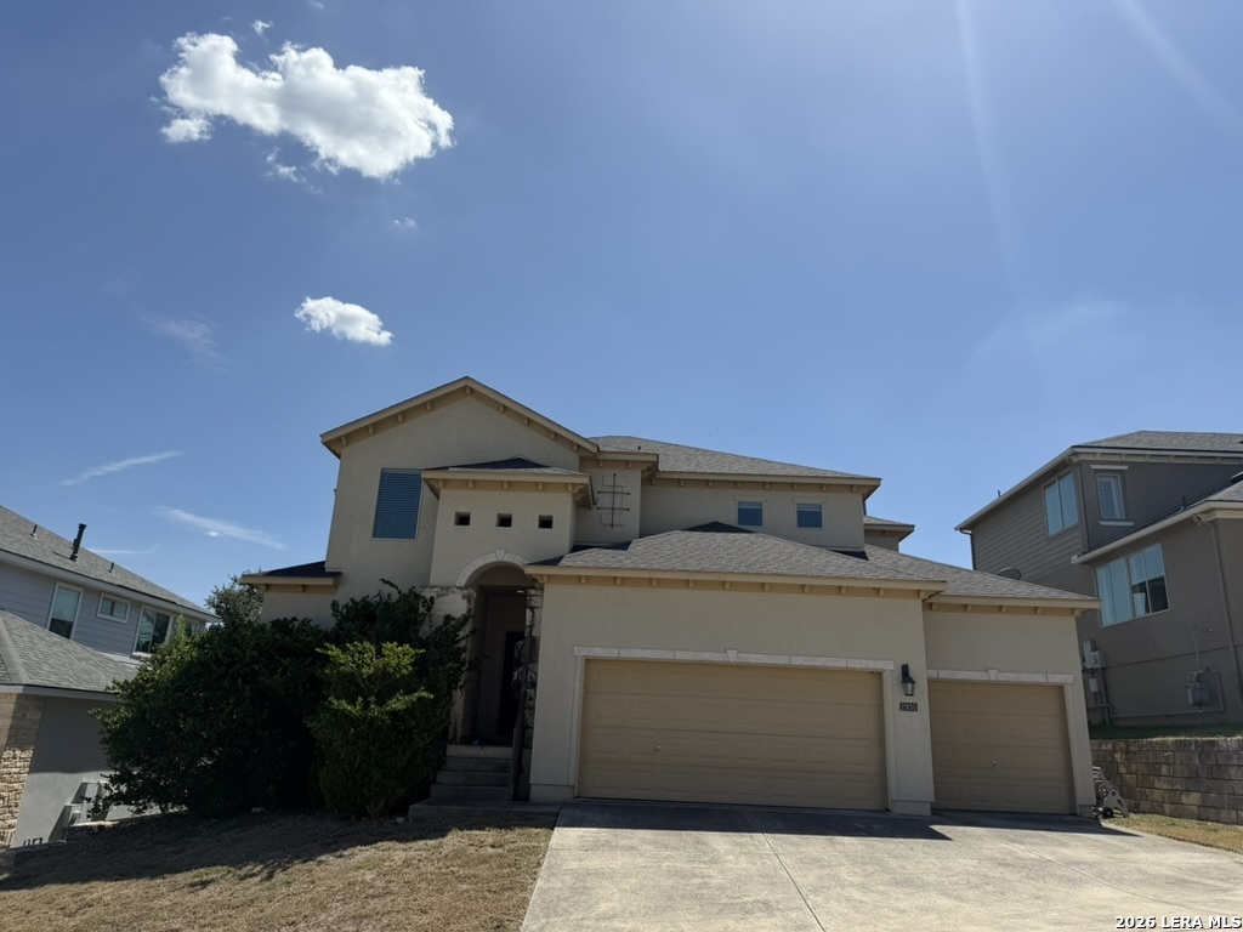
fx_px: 862
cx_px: 622
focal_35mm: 24
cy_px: 466
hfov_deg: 71.6
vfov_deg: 56.8
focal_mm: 6.76
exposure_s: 1/7353
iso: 80
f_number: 1.78
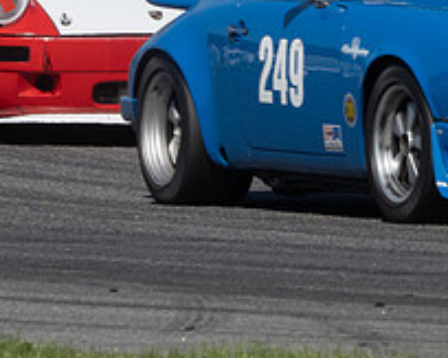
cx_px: 461
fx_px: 22145
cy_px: 43
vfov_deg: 0.9
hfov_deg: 1.2
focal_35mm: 1671
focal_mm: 300
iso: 400
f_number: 13
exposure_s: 1/640
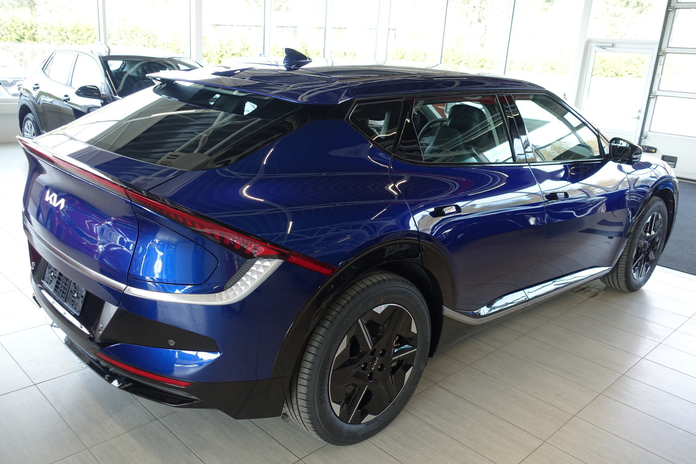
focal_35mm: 29
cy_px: 232
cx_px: 348
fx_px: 561
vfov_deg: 45.0
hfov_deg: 63.7
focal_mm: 10.81
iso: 250
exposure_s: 1/100
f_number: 2.8
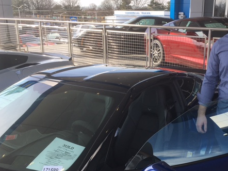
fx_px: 276
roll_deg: -0.8
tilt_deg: -13.9
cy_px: 103
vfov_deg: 34.2
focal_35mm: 42
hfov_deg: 44.1
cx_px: 155
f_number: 2.2
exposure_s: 1/469
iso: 25
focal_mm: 4.15
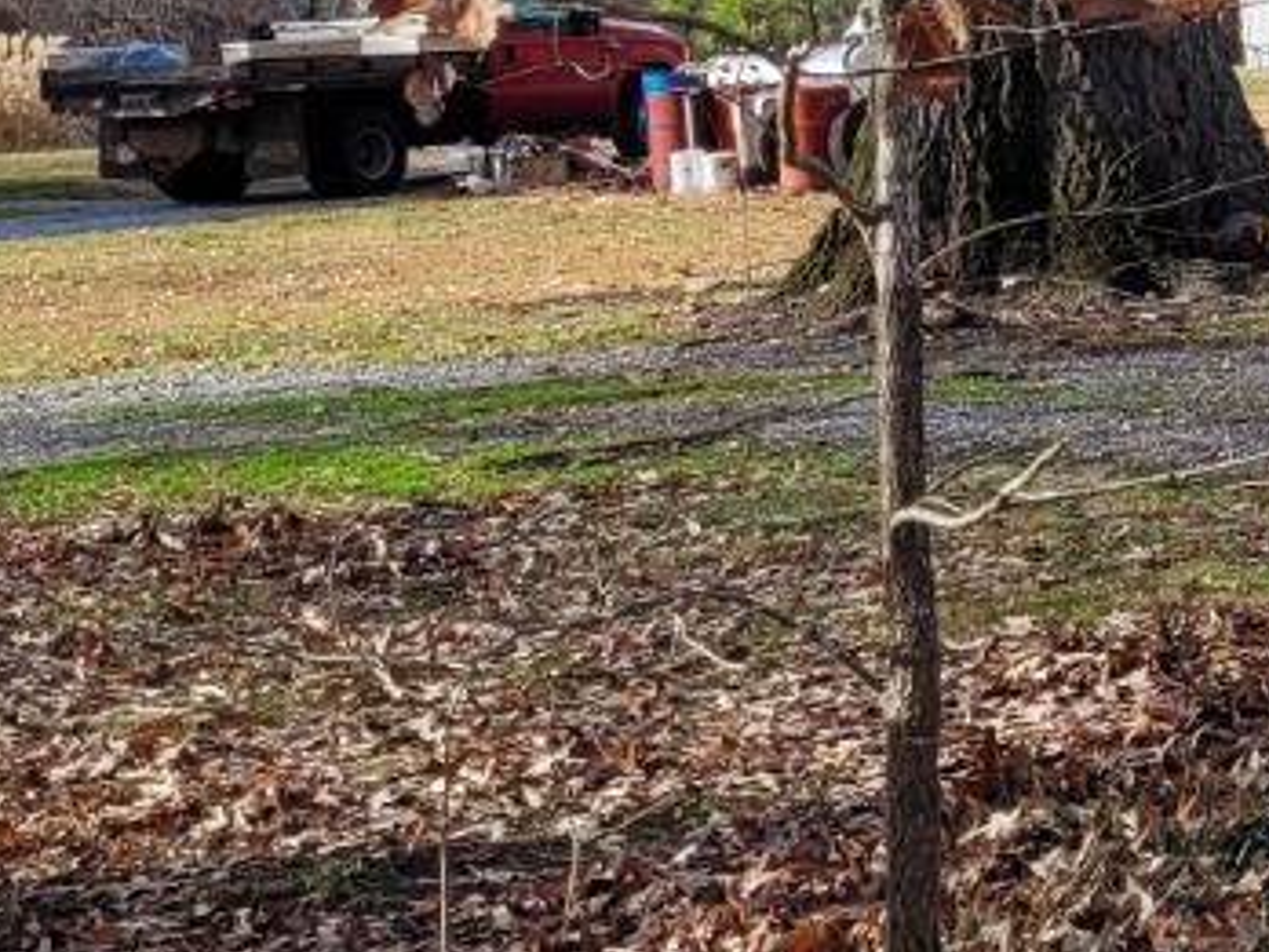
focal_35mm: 112
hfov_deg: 16.3
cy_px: 151
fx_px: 4106
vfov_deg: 13.1
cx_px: 1780
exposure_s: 1/1202
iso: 40
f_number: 1.8
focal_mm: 5.4
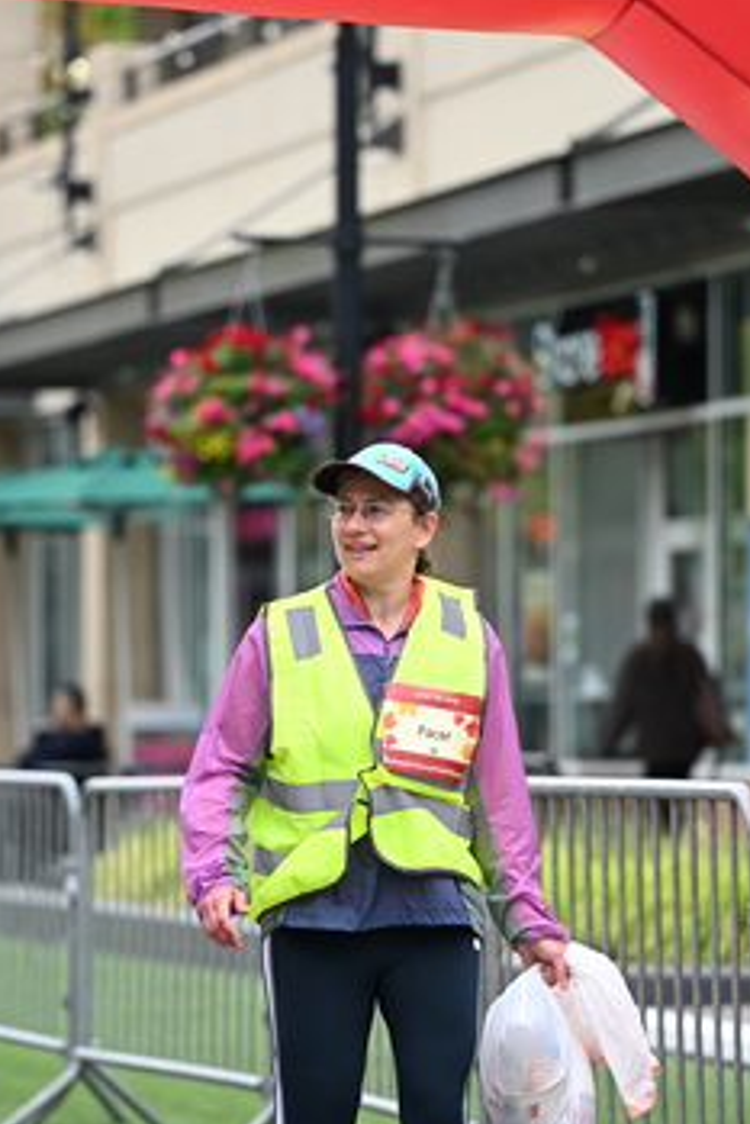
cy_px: 602
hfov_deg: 7.3
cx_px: 349
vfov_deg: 10.9
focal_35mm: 189
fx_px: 5900
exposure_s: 1/1250
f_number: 2.8
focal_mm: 120
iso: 400
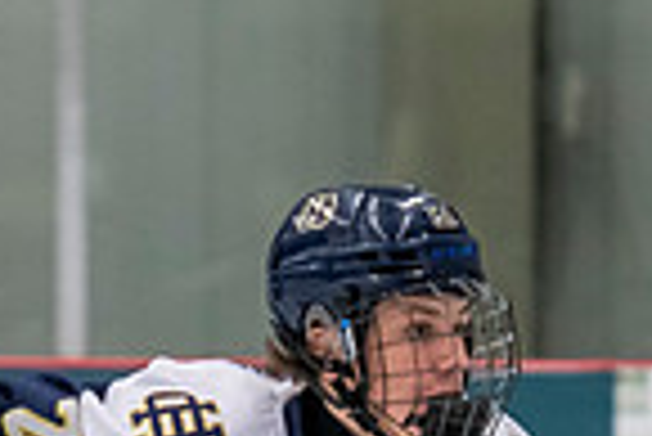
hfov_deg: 2.6
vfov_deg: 1.8
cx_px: 323
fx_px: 14104
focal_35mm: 778
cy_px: 1093
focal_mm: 140
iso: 2000
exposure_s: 1/640
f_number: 3.2
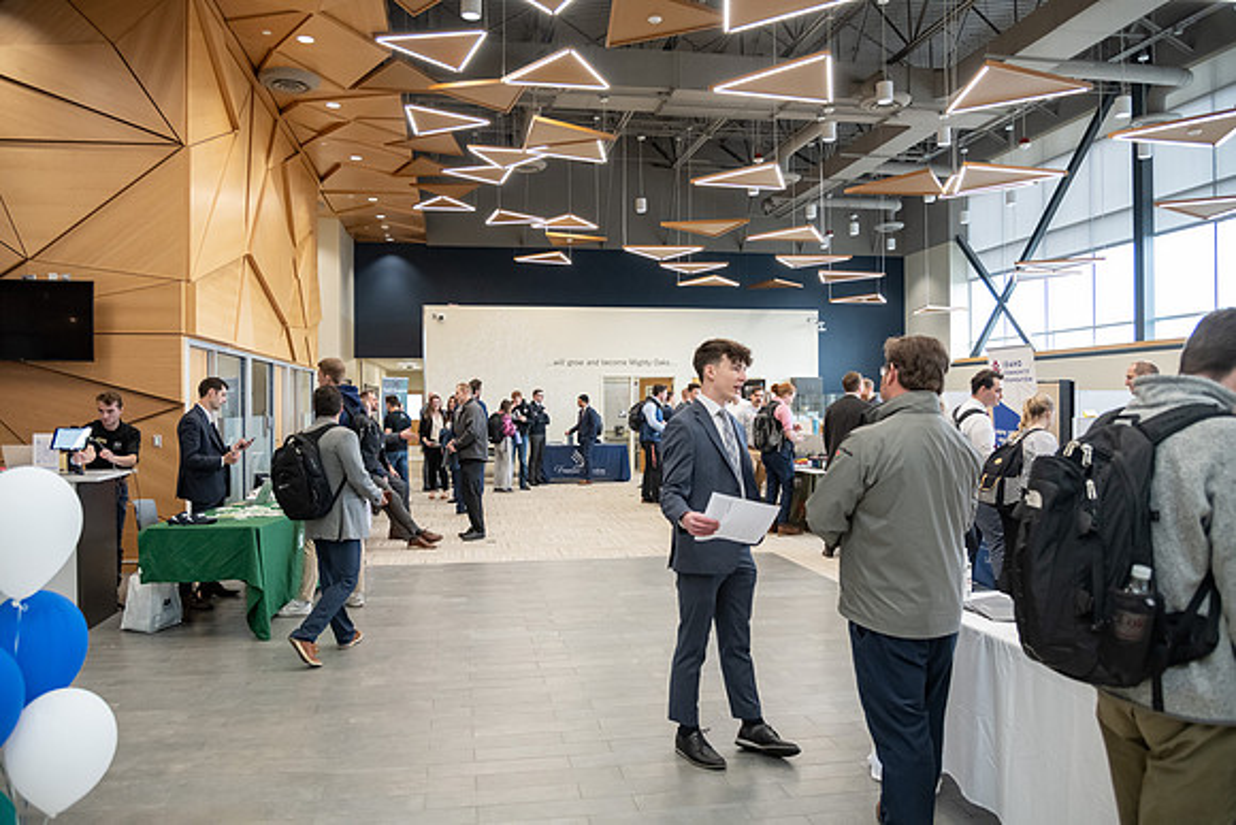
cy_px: 412
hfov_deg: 67.4
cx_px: 618
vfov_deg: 48.0
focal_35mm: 27
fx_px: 927
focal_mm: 27
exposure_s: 1/250
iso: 2000
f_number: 4
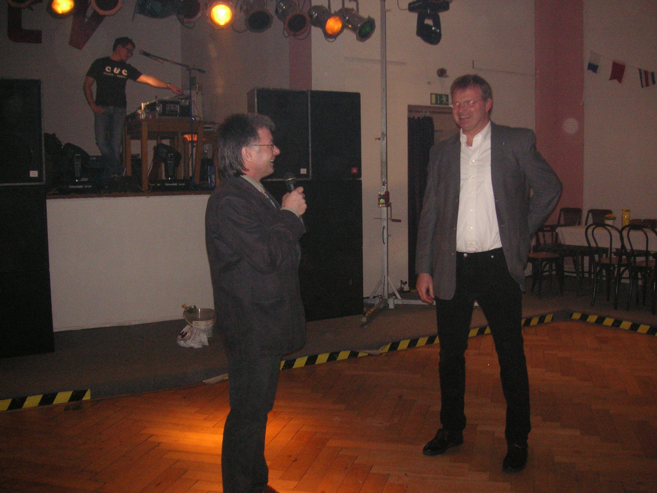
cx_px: 328
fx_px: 702
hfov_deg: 50.1
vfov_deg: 38.7
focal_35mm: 37
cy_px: 246
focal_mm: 6.1
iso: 160
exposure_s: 1/45
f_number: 2.8
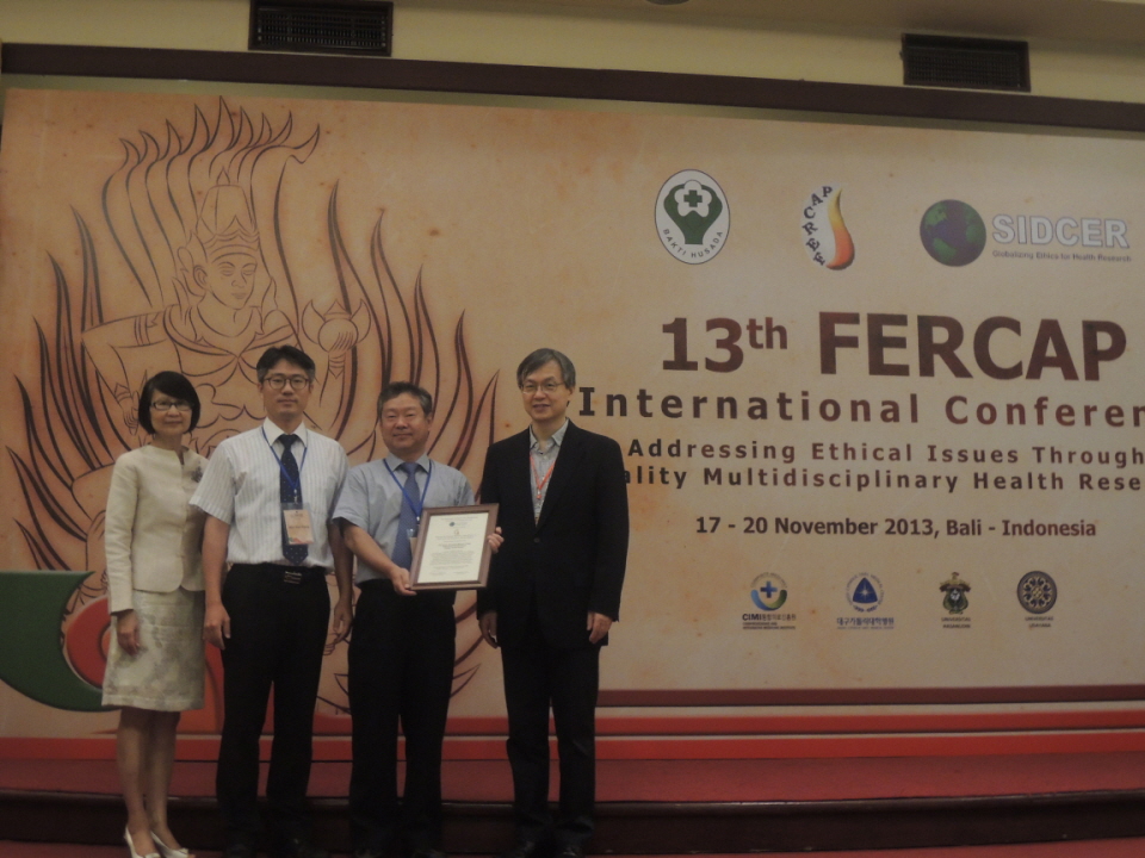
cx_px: 572
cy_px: 429
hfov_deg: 42.1
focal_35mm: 45
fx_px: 1488
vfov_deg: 32.2
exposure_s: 1/13
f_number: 3.5
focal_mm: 8.1
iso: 640
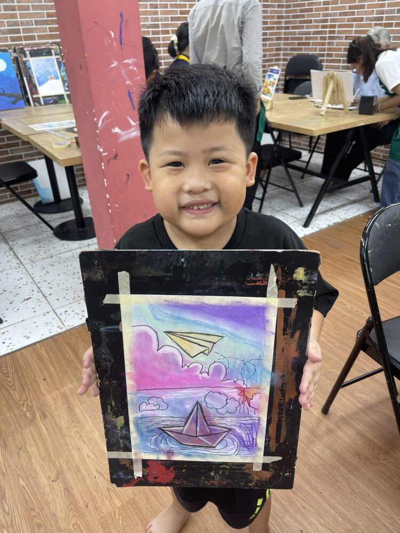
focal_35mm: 25
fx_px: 385
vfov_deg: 69.4
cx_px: 200
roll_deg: +3.6
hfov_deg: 54.9
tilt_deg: -29.3
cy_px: 266
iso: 80
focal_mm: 5.1
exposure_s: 1/100
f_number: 1.6
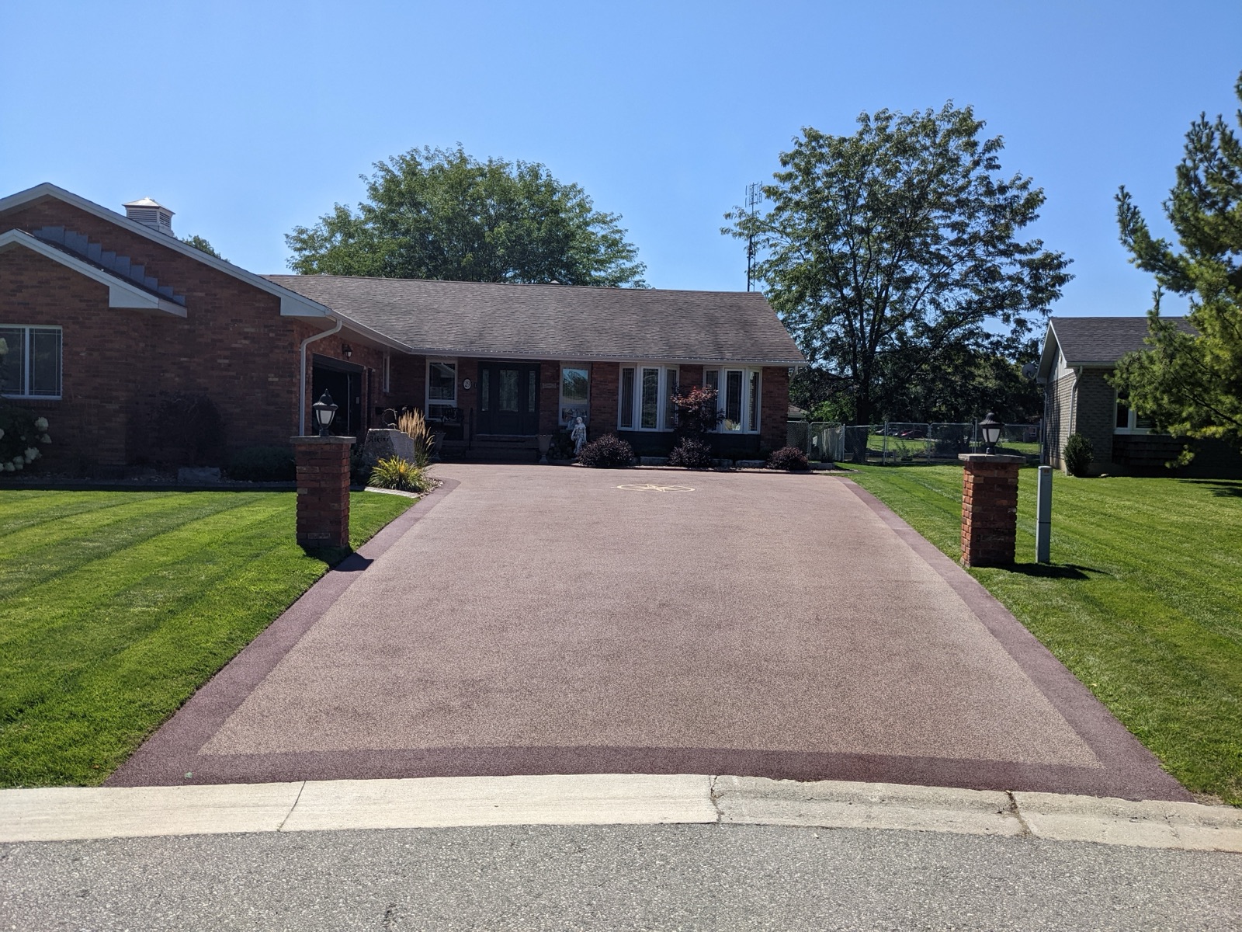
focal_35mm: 27
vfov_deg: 51.4
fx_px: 969
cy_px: 466
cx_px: 621
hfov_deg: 65.3
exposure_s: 1/3906
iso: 64
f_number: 1.73
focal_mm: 4.38
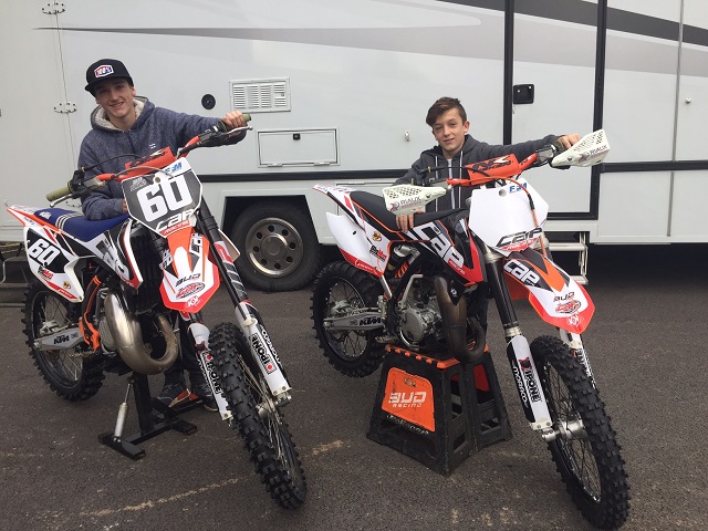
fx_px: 593
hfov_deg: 61.7
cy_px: 266
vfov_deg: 48.2
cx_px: 354
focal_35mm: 29
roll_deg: +2.0
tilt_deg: -11.8
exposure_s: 1/267
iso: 32
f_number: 2.2
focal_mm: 4.15
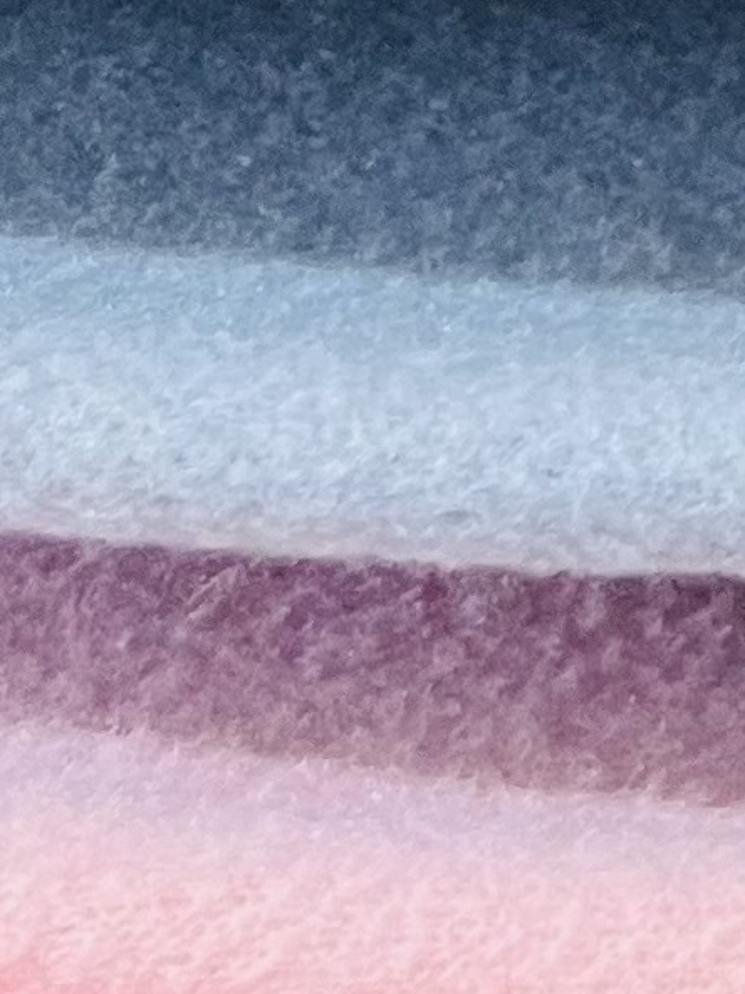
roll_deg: +0.9
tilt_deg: -11.2
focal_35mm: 177
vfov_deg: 10.3
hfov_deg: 7.6
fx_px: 5079
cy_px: -1007
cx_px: 2040
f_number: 1.6
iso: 250
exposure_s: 1/50
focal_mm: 5.1
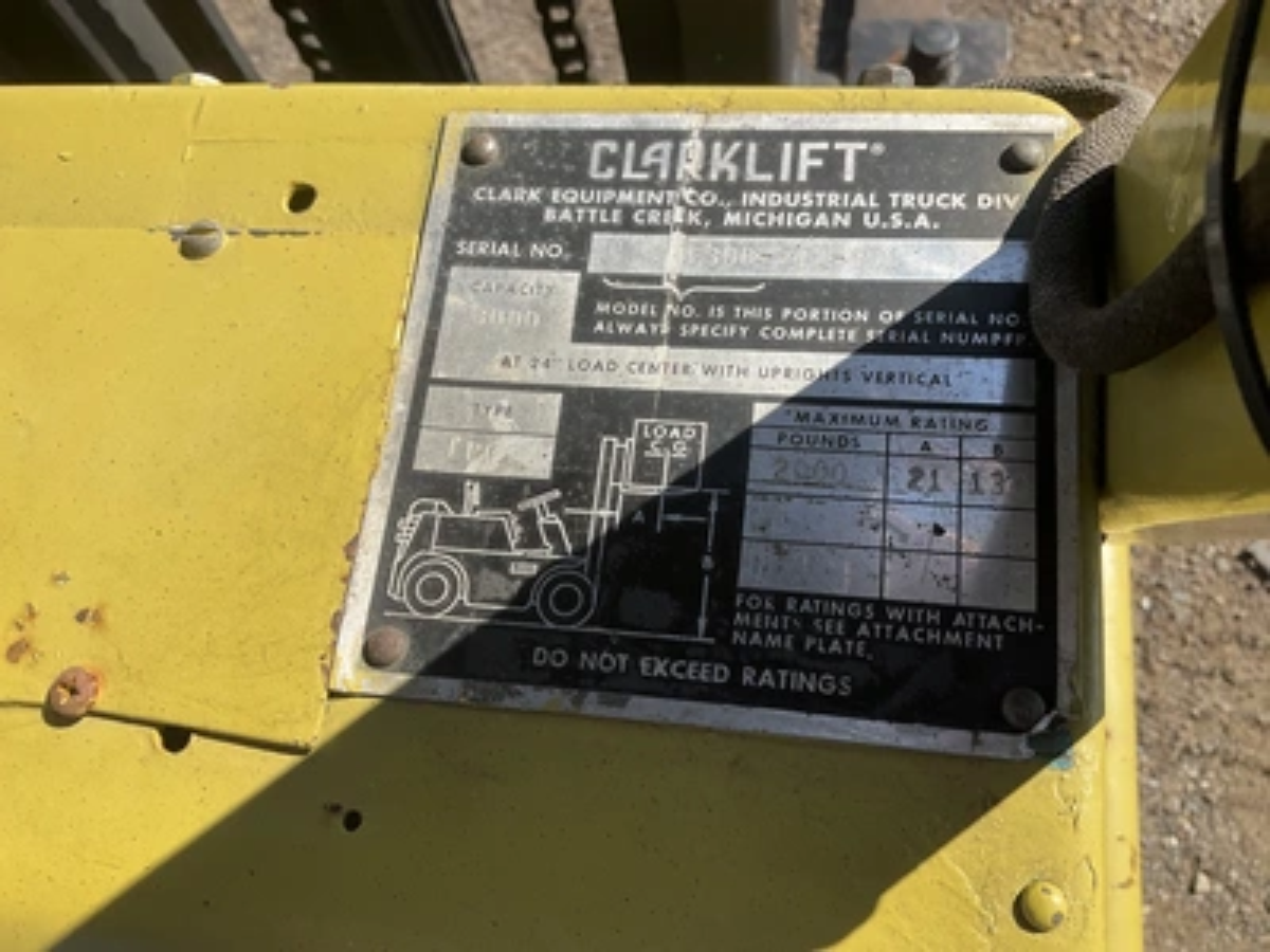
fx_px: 1064
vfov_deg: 48.2
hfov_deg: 61.7
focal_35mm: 29
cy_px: 476
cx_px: 635
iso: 25
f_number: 1.8
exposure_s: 1/1144
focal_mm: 3
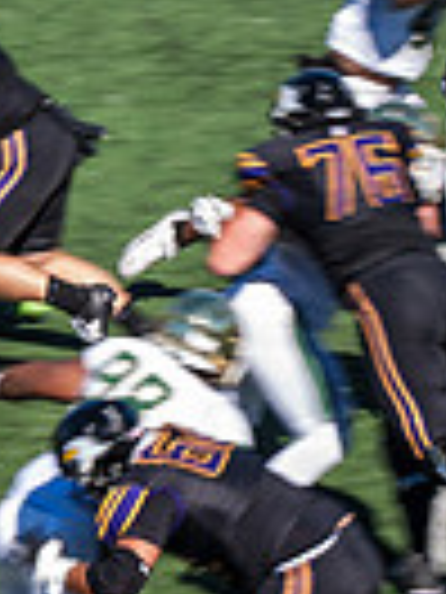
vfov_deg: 2.2
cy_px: 393
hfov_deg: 1.6
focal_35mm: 921
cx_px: 351
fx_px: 15822
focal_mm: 195
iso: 32
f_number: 8
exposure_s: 1/80
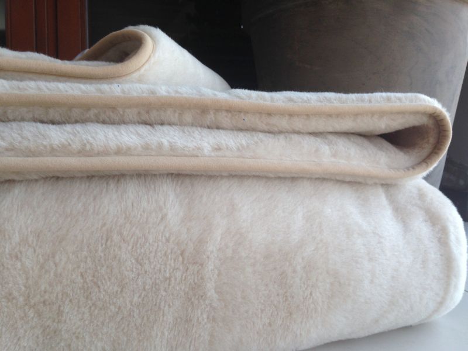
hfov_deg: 55.4
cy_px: 176
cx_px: 234
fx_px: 446
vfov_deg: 42.9
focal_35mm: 33
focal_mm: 4.12
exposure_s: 1/162
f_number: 2.4
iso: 50
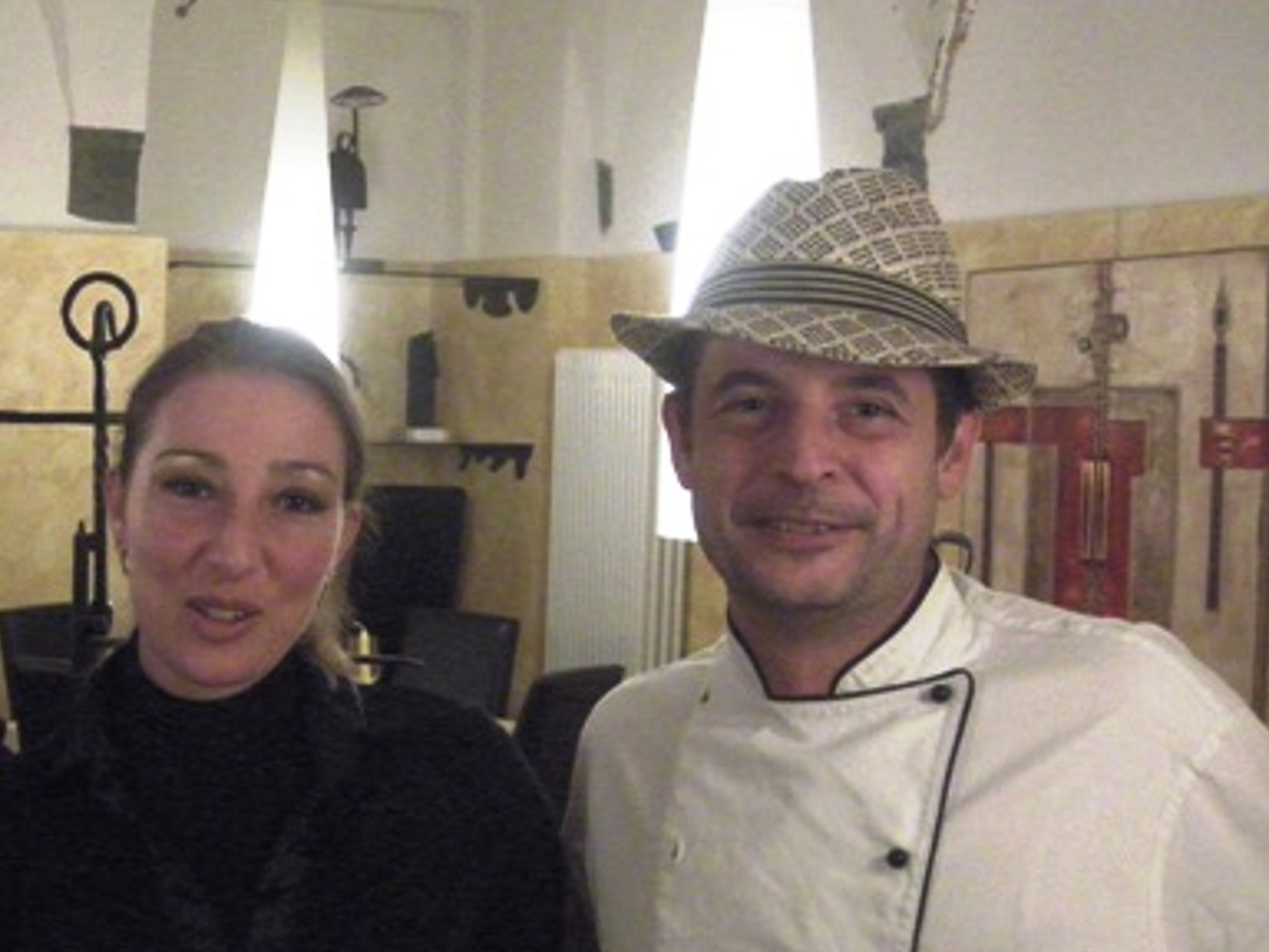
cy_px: 526
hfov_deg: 31.4
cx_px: 264
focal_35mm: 60
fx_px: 2200
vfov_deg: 24.4
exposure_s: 1/30
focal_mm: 7.5
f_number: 2.7
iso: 1600
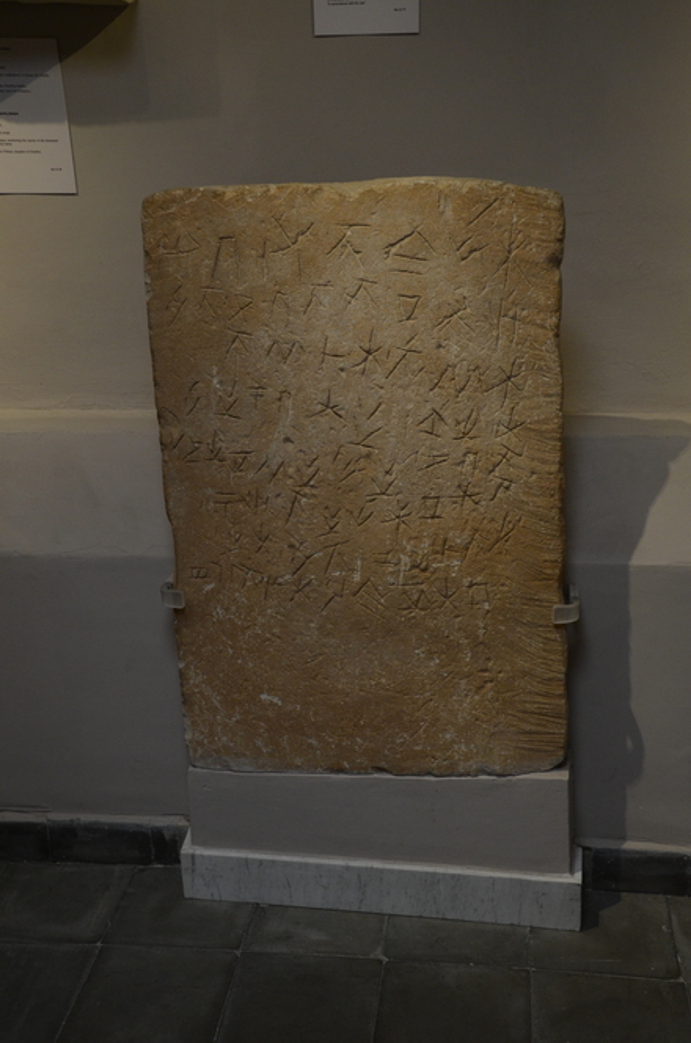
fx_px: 1128
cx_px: 346
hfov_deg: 34.1
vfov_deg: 49.6
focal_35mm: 39
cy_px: 522
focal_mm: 26
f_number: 5.6
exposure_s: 1/125
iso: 1000
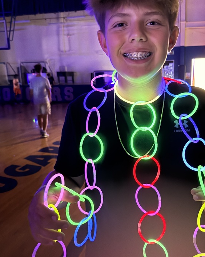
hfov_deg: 43.1
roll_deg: +1.3
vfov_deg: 52.8
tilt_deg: -13.3
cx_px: 125
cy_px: 136
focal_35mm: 34
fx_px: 258
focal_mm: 6.76
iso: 3200
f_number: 1.78
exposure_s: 1/15
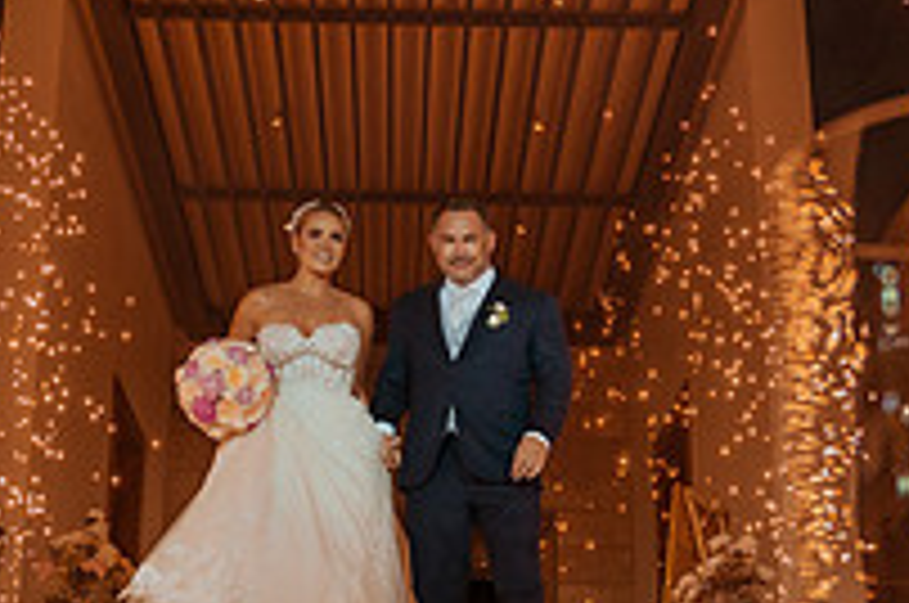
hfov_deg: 29.3
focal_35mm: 69
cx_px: 472
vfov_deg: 19.5
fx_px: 1739
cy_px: 446
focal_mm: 24
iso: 1250
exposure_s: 1/1000
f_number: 4
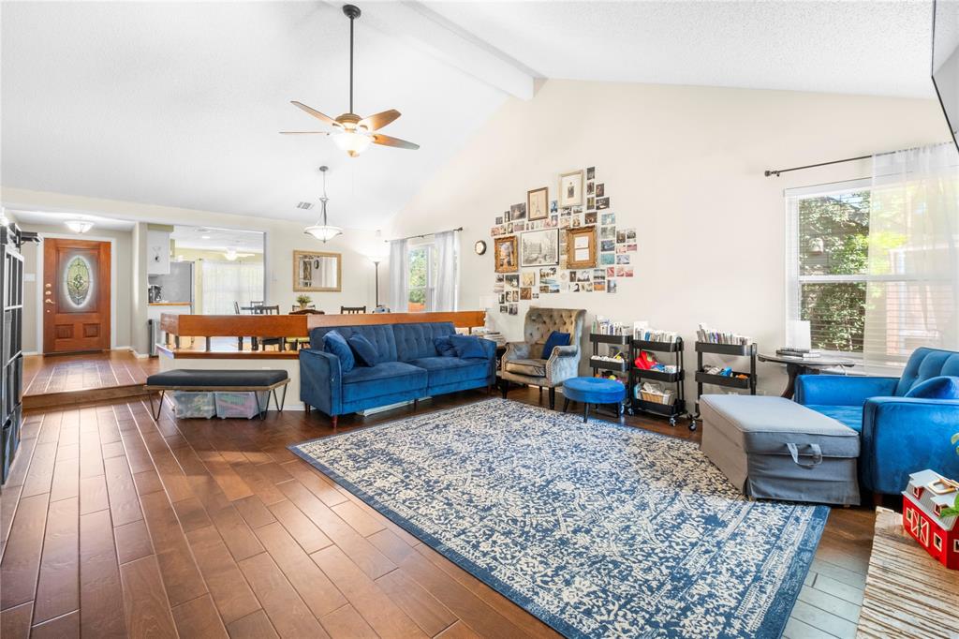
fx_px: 399
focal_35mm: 15
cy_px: 320
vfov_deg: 77.3
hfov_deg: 100.4
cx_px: 480
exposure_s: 1.7
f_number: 8
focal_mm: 10
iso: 500
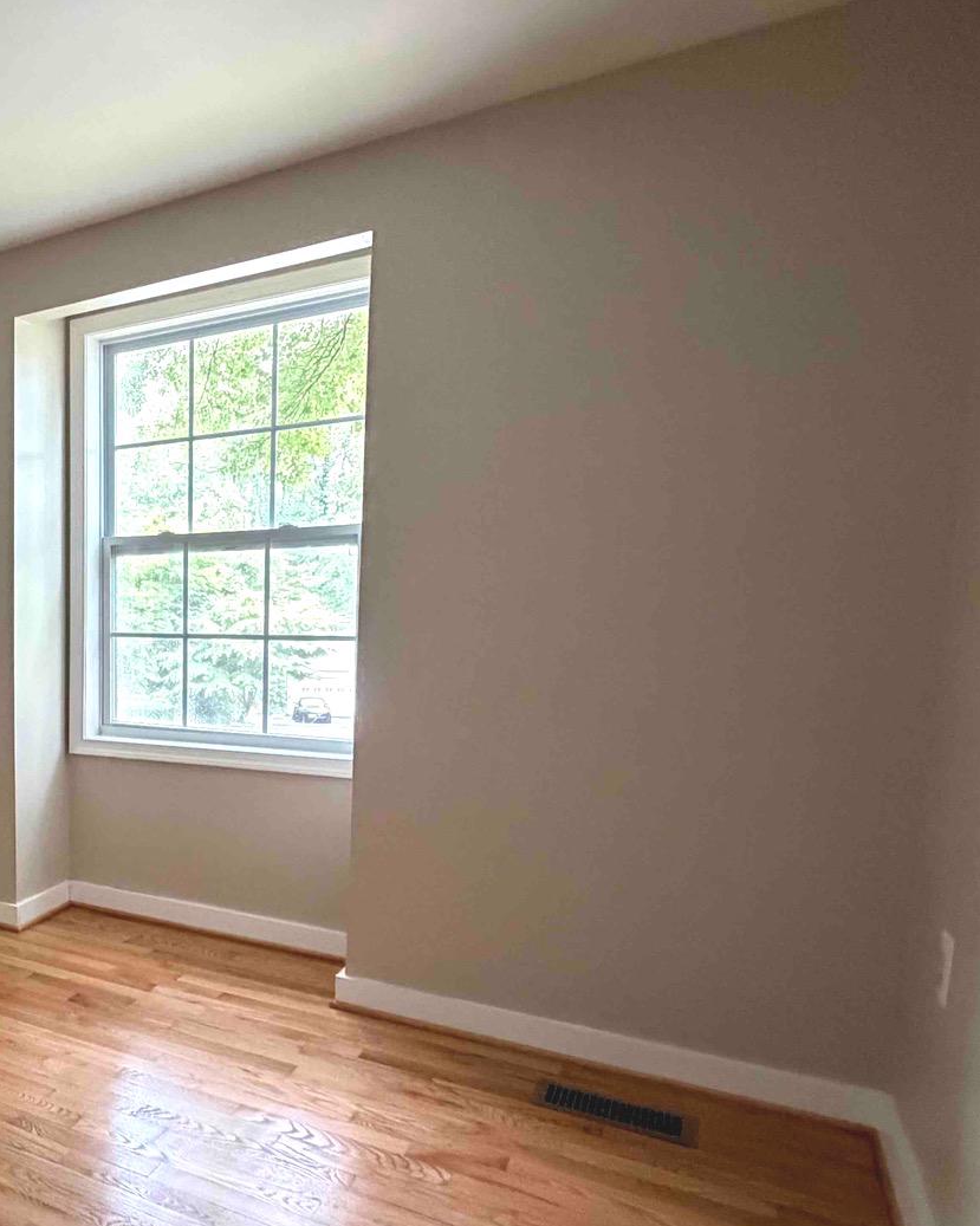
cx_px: -58
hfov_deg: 43.3
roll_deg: +1.7
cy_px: 714
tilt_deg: -8.8
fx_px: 979
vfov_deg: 63.7
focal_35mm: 27
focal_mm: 2.22
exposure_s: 1/60
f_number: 2.2
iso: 800
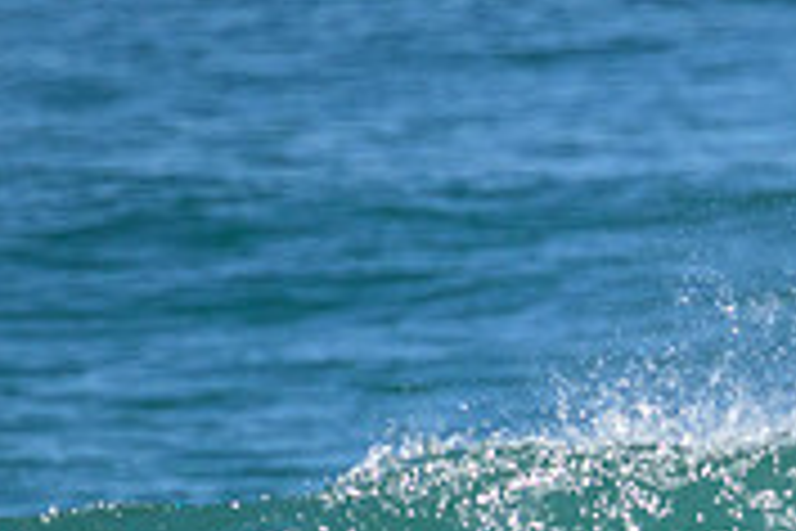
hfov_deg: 0.8
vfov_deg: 0.5
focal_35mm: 2624
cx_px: 1264
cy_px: 637
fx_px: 58015
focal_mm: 800
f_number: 11
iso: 2000
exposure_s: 1/1600
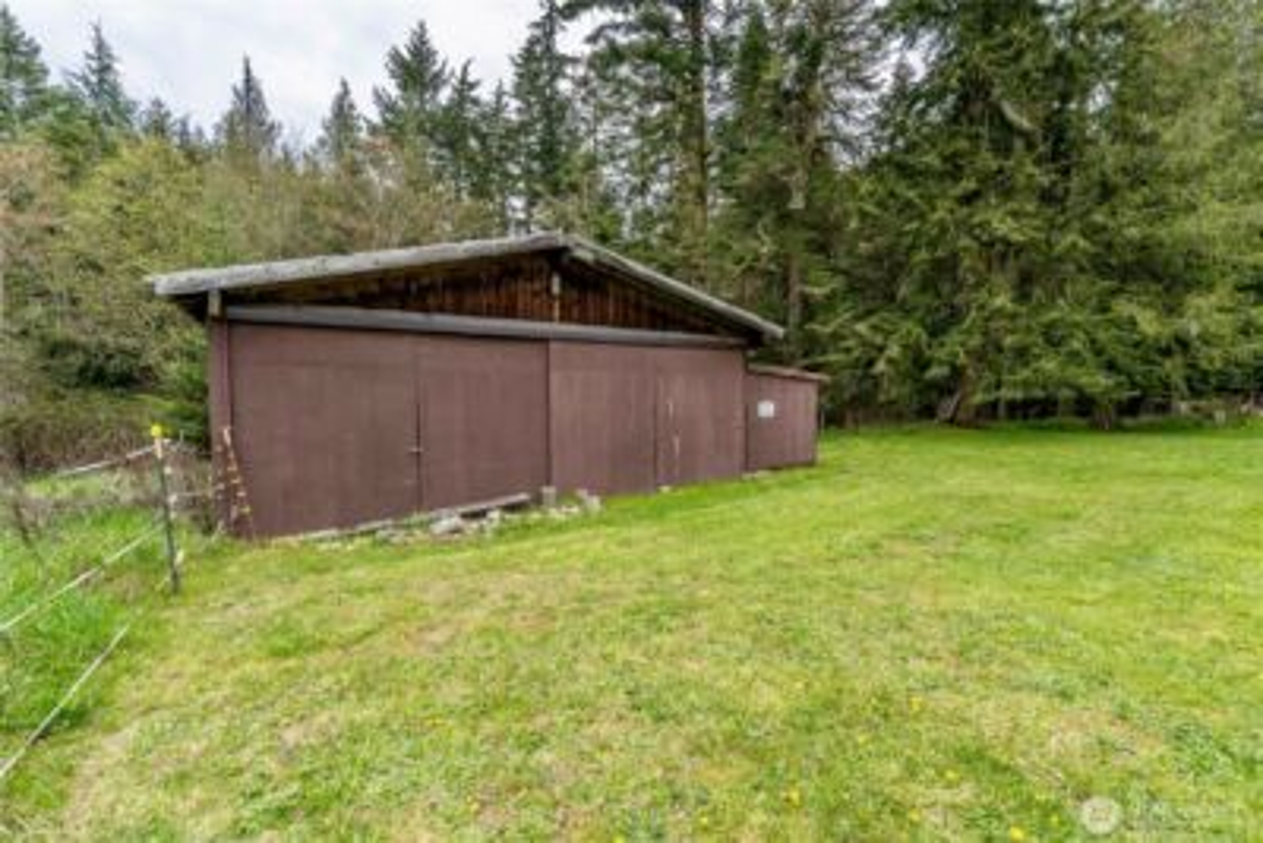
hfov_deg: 104.2
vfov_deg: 81.3
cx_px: 632
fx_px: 491
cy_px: 422
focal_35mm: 14
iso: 320
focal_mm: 14
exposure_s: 1/1250
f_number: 8
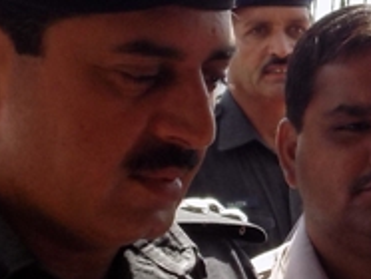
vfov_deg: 9.0
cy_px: 285
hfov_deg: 11.7
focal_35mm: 165
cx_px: 437
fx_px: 1771
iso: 80
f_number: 3.3
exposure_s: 1/500
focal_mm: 5.3
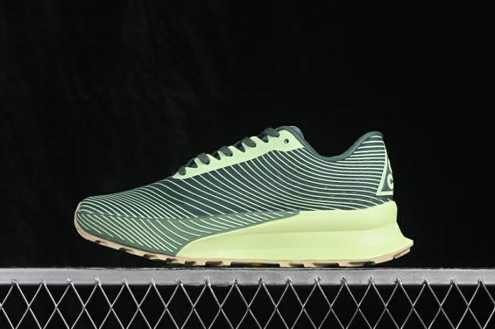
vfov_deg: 18.2
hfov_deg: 27.0
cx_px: 248
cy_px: 164
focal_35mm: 75
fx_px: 1031
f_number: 8
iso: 160
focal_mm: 50
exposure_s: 1/80
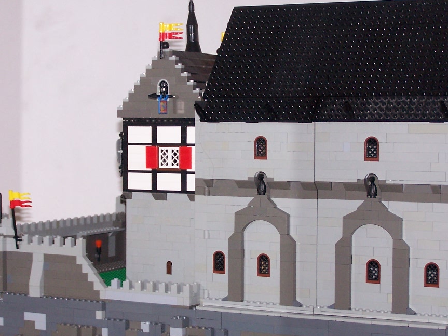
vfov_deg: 15.4
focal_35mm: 96
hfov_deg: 20.4
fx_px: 1242
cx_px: 236
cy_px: 164
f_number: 3.2
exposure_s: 1/60
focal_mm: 11.5
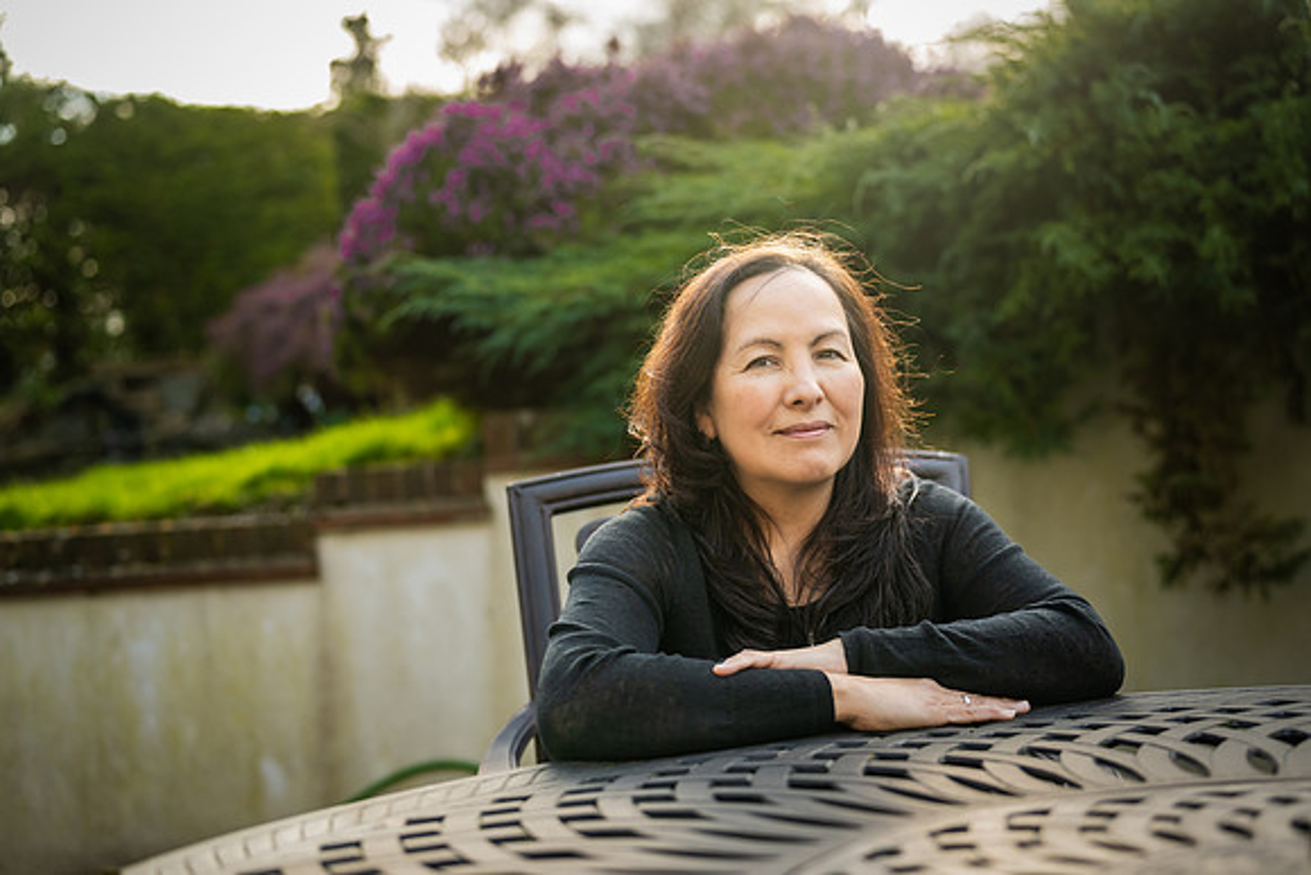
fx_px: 1748
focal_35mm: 48
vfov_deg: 28.1
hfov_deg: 41.1
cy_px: 438
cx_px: 656
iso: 400
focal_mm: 48
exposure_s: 1/800
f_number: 2.2
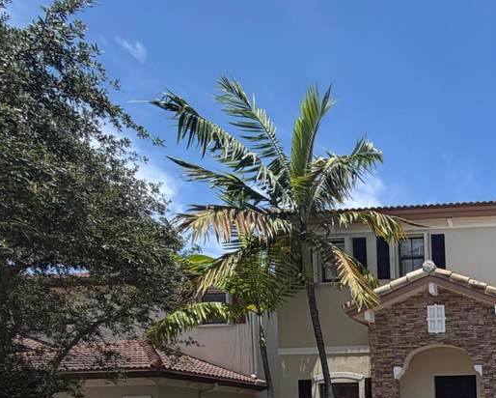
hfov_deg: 40.4
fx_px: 499
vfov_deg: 36.1
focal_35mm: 34
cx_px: 568
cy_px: 448
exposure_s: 1/830
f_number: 2.2
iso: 20
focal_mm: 2.22
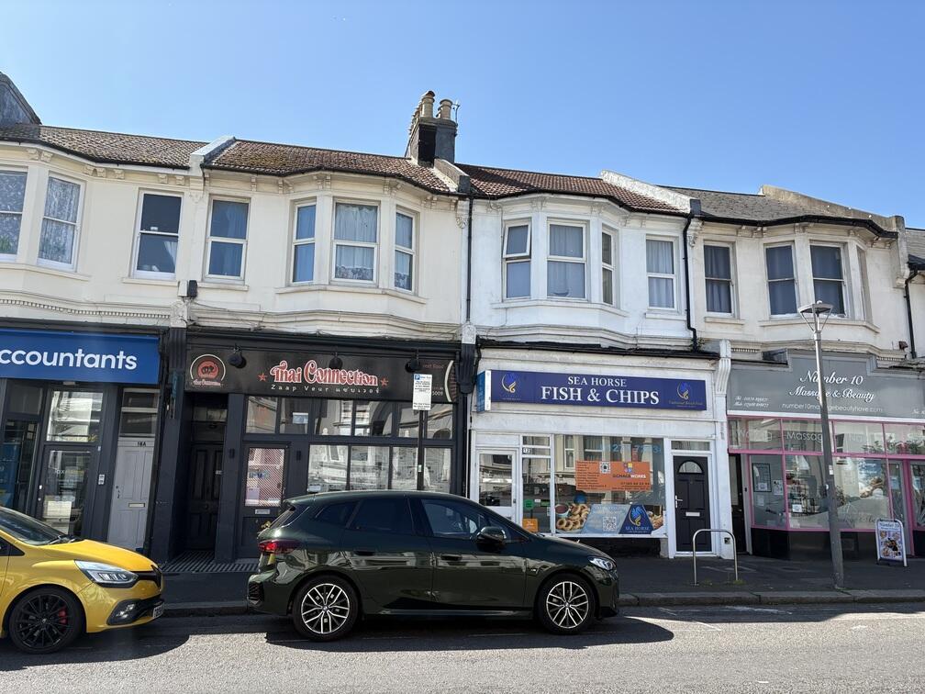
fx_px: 695
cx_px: 462
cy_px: 347
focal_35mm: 26
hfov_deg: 67.3
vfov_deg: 53.1
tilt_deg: +10.9
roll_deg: -0.4
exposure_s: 1/1848
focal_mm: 5.96
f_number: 1.6
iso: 50
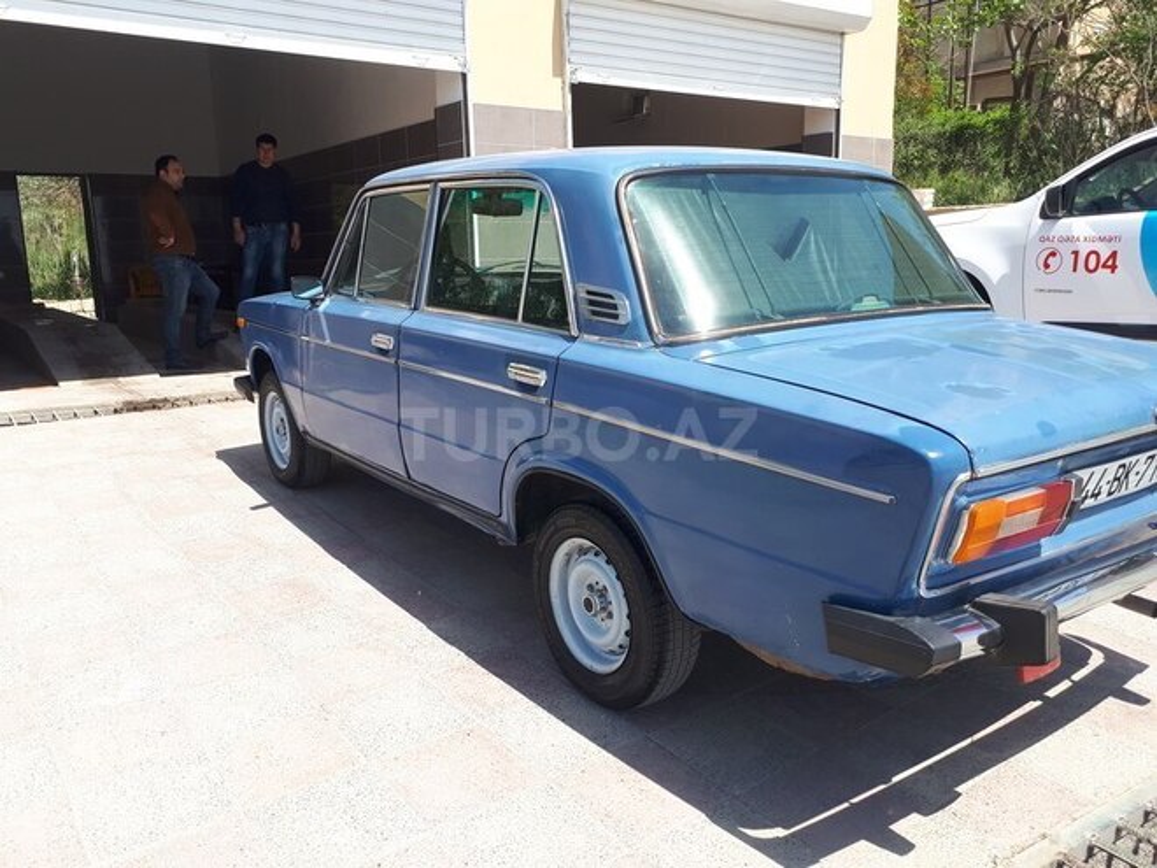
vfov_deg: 51.4
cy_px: 434
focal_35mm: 27
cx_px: 578
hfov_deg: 65.3
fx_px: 902
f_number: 1.9
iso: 40
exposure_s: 1/752
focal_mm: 3.6
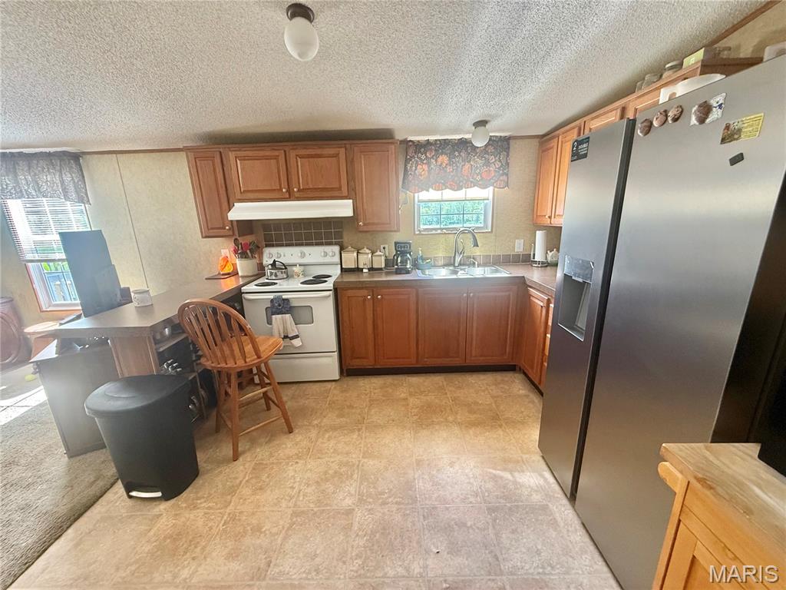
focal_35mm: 14
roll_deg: +2.6
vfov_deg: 85.7
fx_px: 318
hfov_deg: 102.1
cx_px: 393
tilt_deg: -15.2
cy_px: 295
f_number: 2.2
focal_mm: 2.22
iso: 400
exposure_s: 1/72
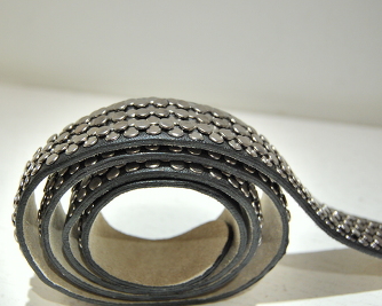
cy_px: 154
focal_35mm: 46
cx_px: 160
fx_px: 520
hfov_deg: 40.2
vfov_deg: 32.7
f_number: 5.6
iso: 800
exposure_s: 1/320
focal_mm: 26
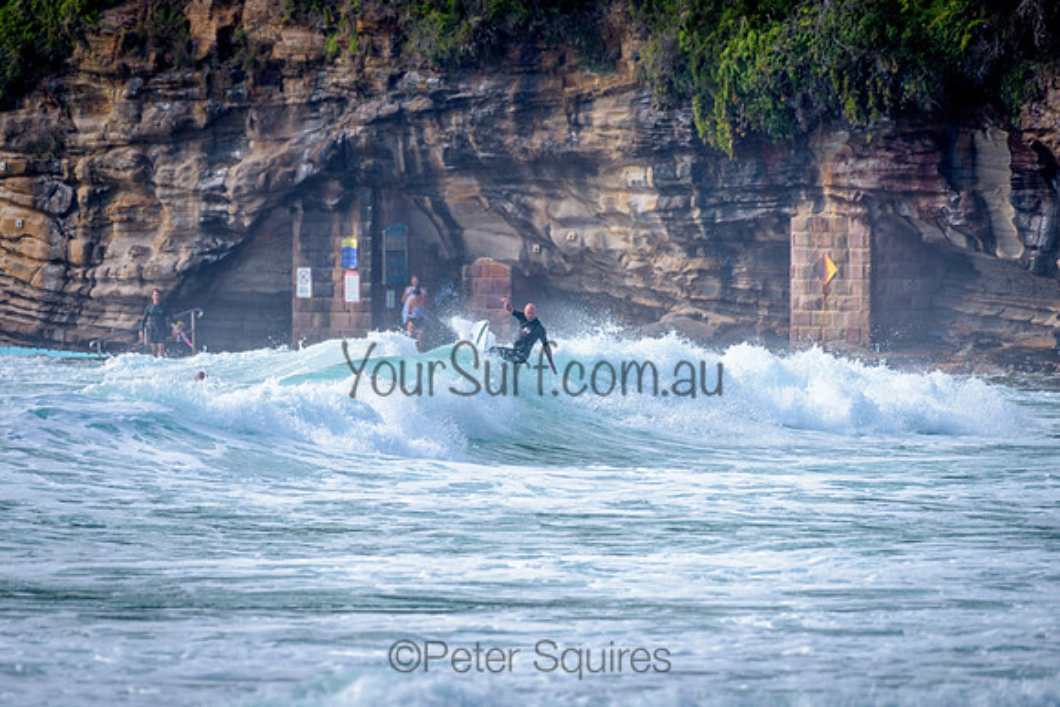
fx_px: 18052
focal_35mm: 613
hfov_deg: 3.4
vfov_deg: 2.2
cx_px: 410
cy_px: 274
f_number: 5.6
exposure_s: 1/2000
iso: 280
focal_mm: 500
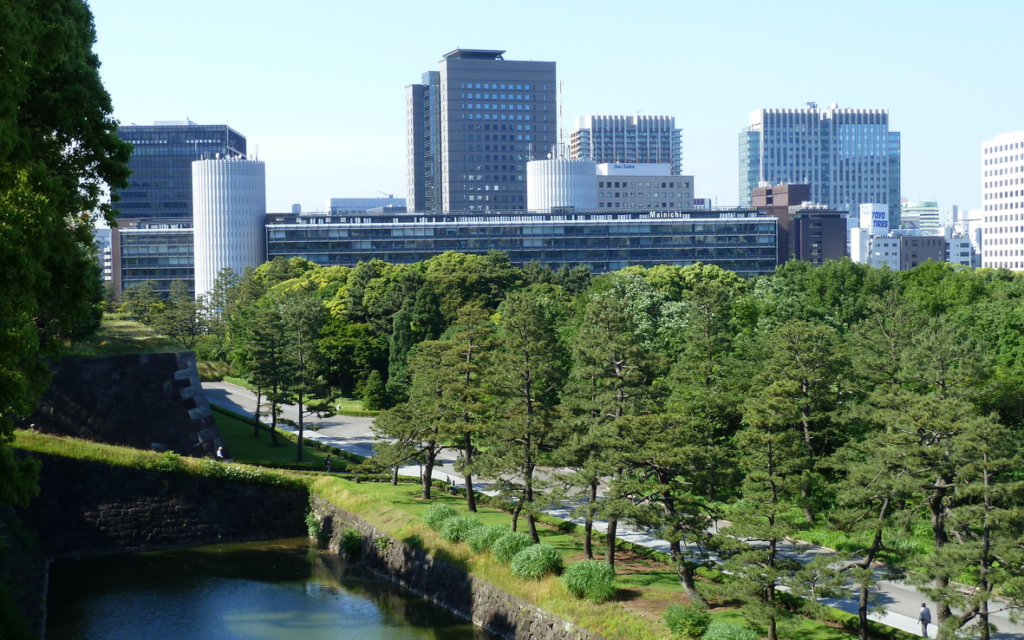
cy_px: 366
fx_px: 1563
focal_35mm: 56
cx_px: 516
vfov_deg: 23.1
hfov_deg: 36.3
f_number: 3.8
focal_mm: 8.5
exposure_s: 1/250
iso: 80
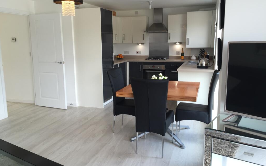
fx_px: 225
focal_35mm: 31
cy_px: 79
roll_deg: +0.6
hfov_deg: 61.2
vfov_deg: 40.6
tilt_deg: -10.1
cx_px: 132
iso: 32
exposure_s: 1/60
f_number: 2.2
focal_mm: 4.15
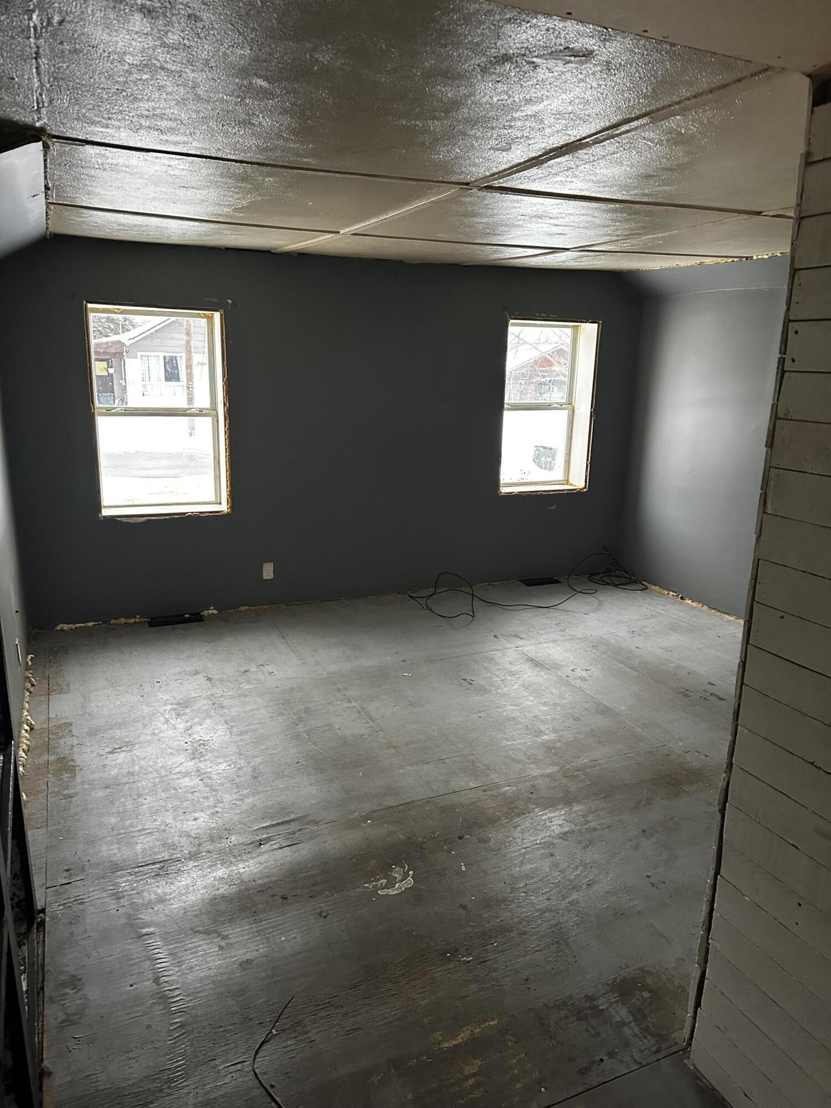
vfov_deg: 71.6
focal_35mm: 24
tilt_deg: -12.2
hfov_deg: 56.8
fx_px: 768
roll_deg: -2.1
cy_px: 554
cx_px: 416
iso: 640
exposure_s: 1/60
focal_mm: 6.86
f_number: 1.78
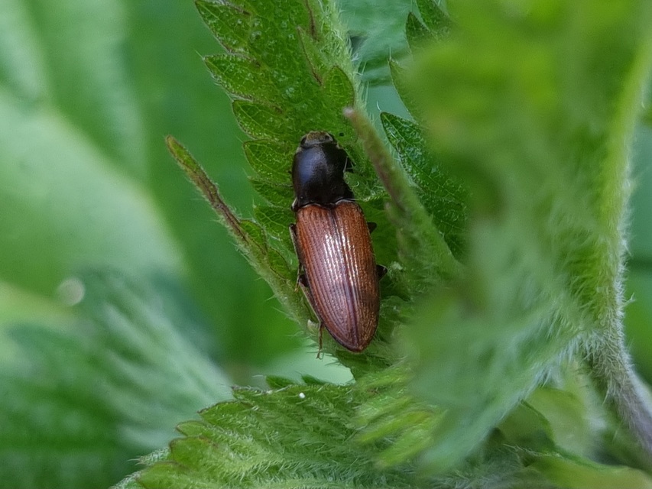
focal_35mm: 26
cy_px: 244
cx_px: 326
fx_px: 490
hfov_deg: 67.3
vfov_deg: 53.1
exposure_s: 1/312
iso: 50
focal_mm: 5.4
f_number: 1.8
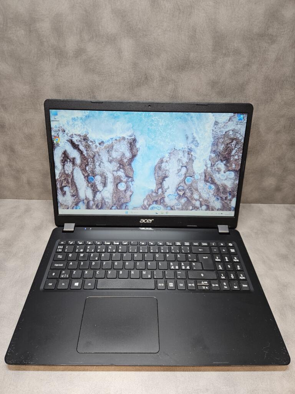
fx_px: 261
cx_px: 148
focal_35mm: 23
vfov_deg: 73.9
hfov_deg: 58.9
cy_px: 197
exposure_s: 1/100
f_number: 1.8
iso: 160
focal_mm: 5.4
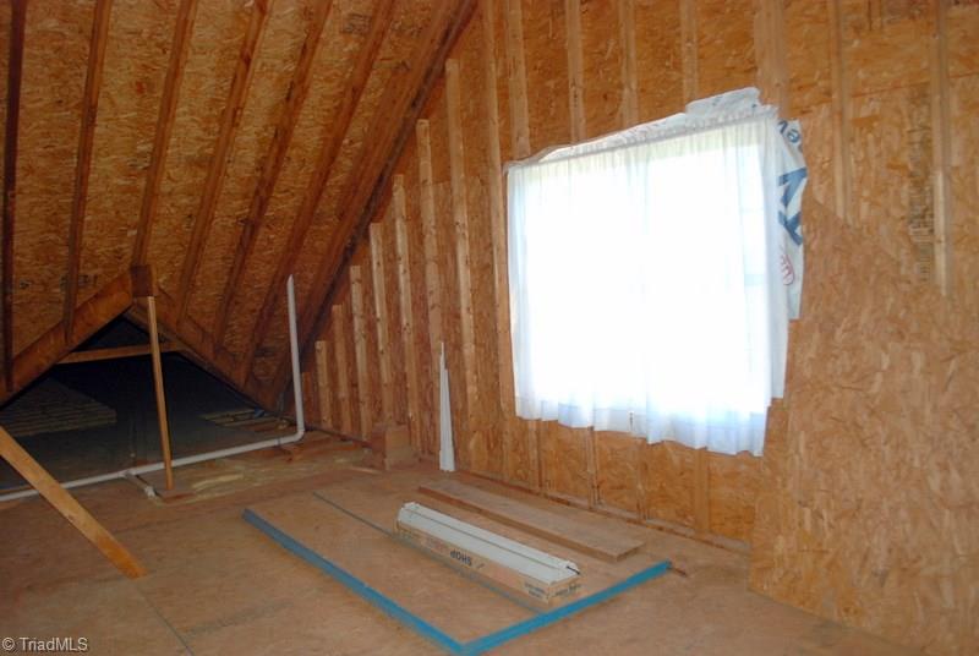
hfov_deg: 67.3
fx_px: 735
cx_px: 490
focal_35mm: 27
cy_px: 328
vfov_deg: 48.1
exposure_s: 1/60
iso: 400
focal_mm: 18
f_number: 4
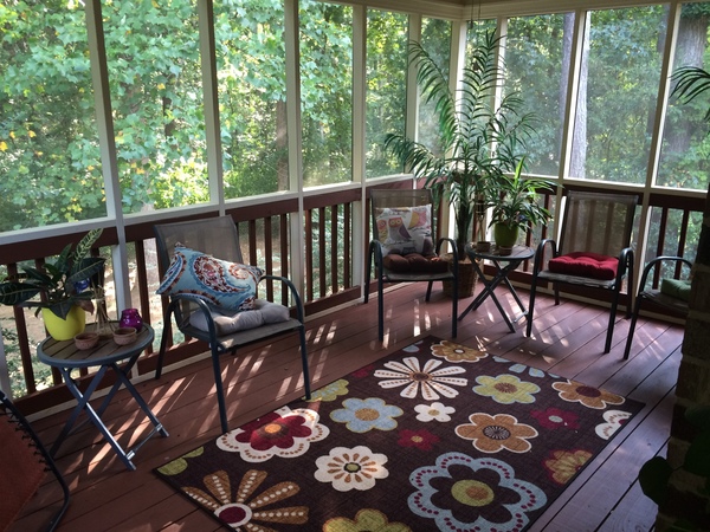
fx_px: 595
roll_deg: +0.5
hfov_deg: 61.7
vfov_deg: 48.2
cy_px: 266
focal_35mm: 29
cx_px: 355
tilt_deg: -16.4
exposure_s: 1/30
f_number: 2.2
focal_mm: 4.15
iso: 80
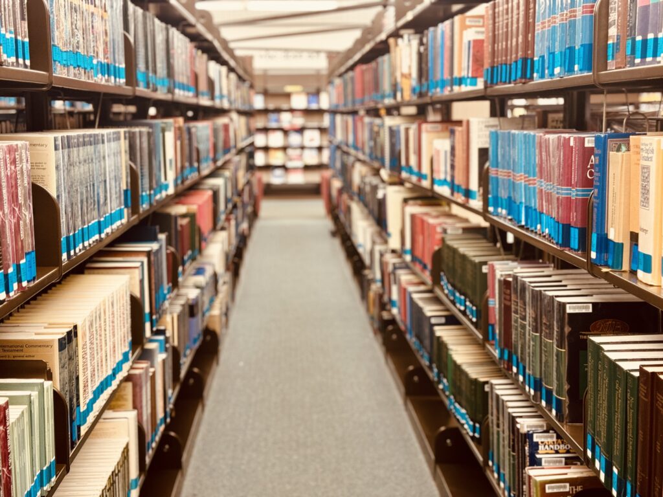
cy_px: 248
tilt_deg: -8.7
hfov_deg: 39.7
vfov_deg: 30.3
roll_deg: +0.4
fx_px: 919
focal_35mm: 48
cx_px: 332
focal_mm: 6.86
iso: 250
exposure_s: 1/60
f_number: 1.78
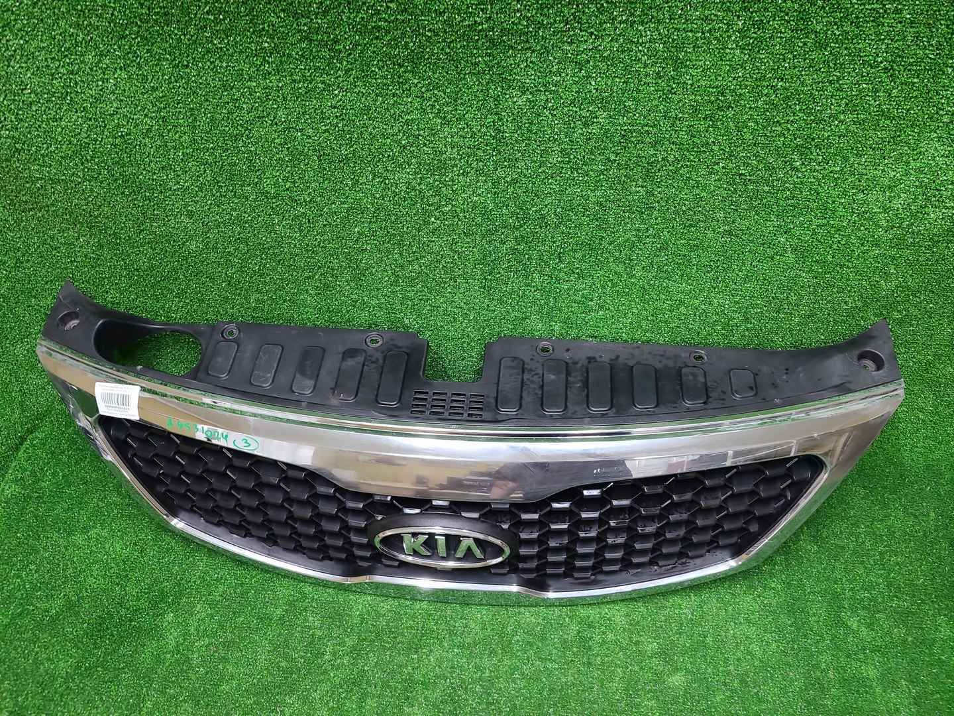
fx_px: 717
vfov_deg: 53.1
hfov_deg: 67.3
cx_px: 477
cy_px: 358
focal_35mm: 26
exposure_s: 1/50
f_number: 1.8
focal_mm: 5.4
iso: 176
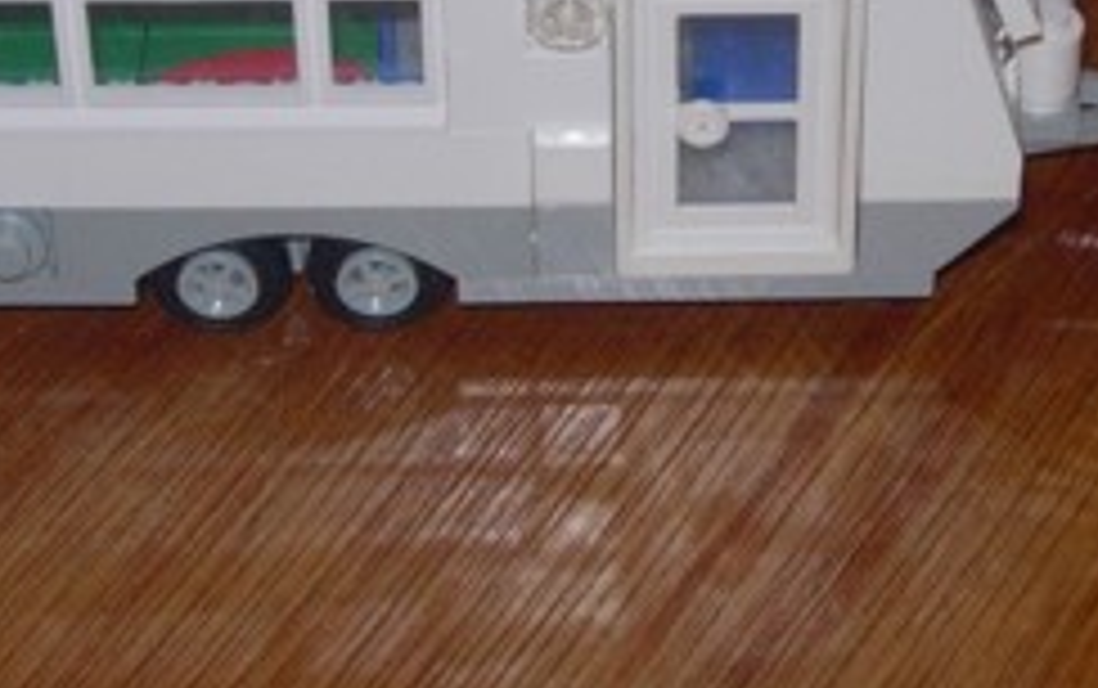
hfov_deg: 15.7
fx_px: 3954
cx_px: 882
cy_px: 103
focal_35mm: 132
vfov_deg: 9.9
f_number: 4.8
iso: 79
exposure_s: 1/64
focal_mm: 7.8
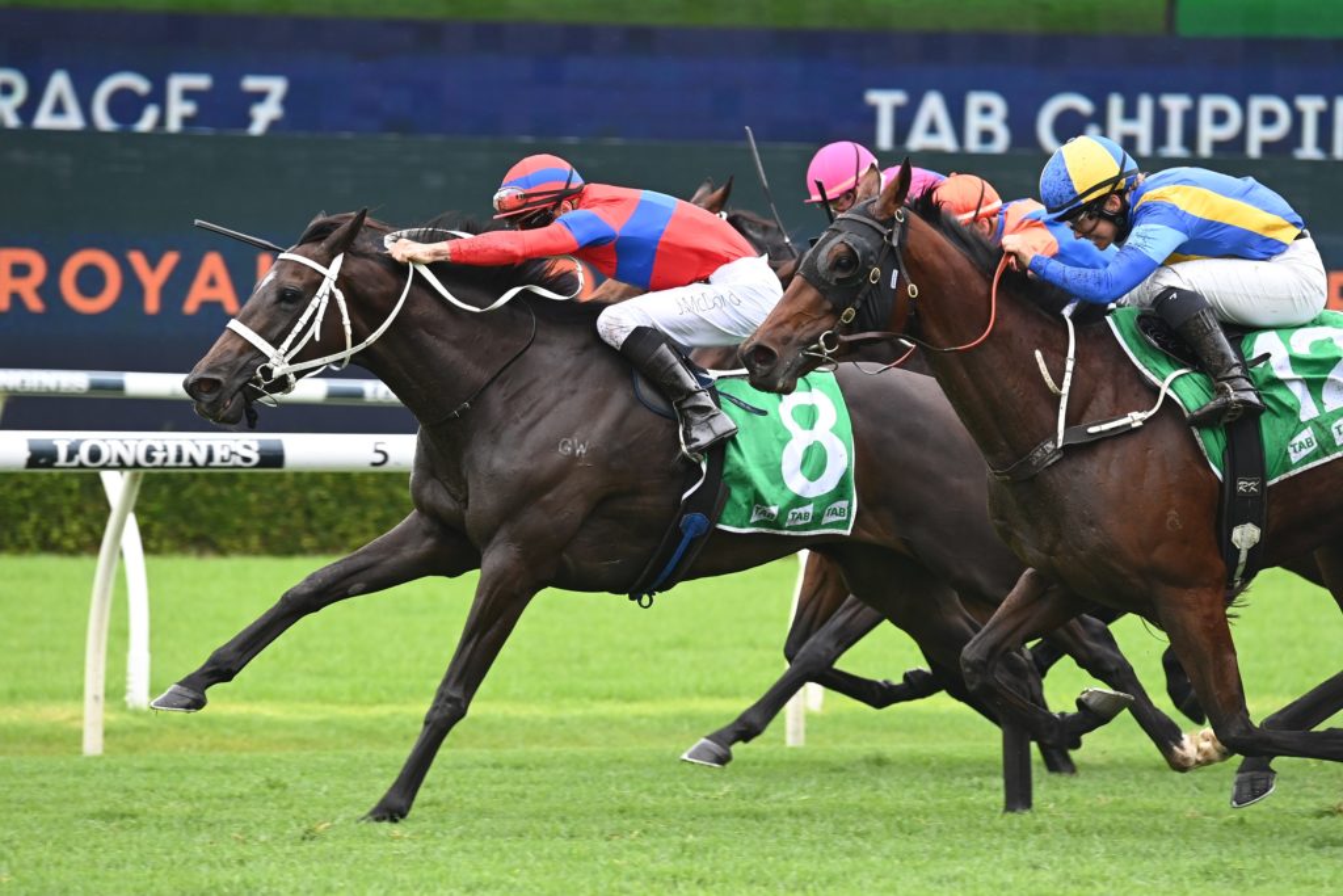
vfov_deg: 5.5
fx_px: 9327
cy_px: 448
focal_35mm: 250
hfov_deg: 8.2
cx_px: 672
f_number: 5.6
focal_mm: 250
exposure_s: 1/1250
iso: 1600
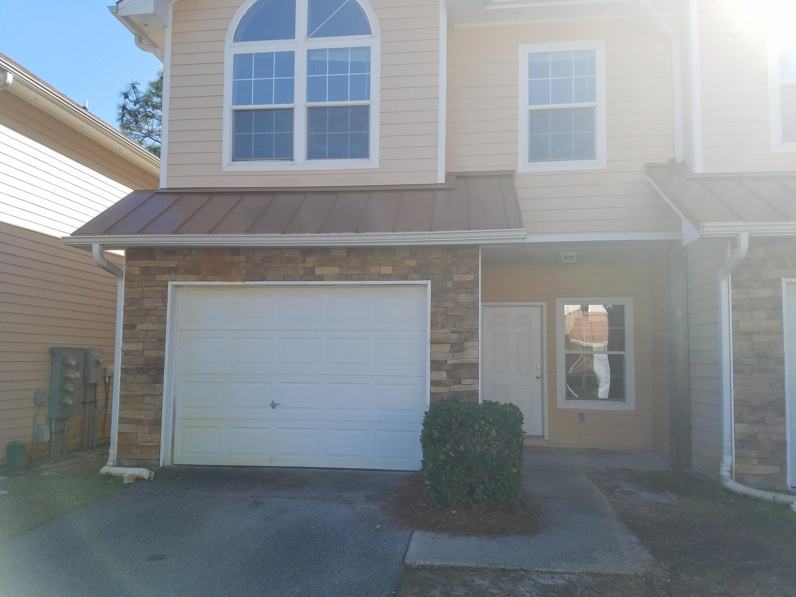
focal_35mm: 26
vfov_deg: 53.1
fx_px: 598
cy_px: 298
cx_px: 398
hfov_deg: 67.3
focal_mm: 4.2
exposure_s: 1/1136
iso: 50
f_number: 1.7
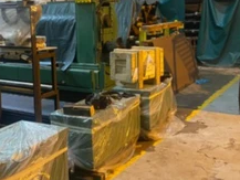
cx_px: 82
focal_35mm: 48
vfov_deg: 30.2
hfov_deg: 39.2
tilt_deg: -10.3
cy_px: 73
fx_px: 333
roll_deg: +1.8
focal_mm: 4.25
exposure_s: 1/60
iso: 400
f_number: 1.8
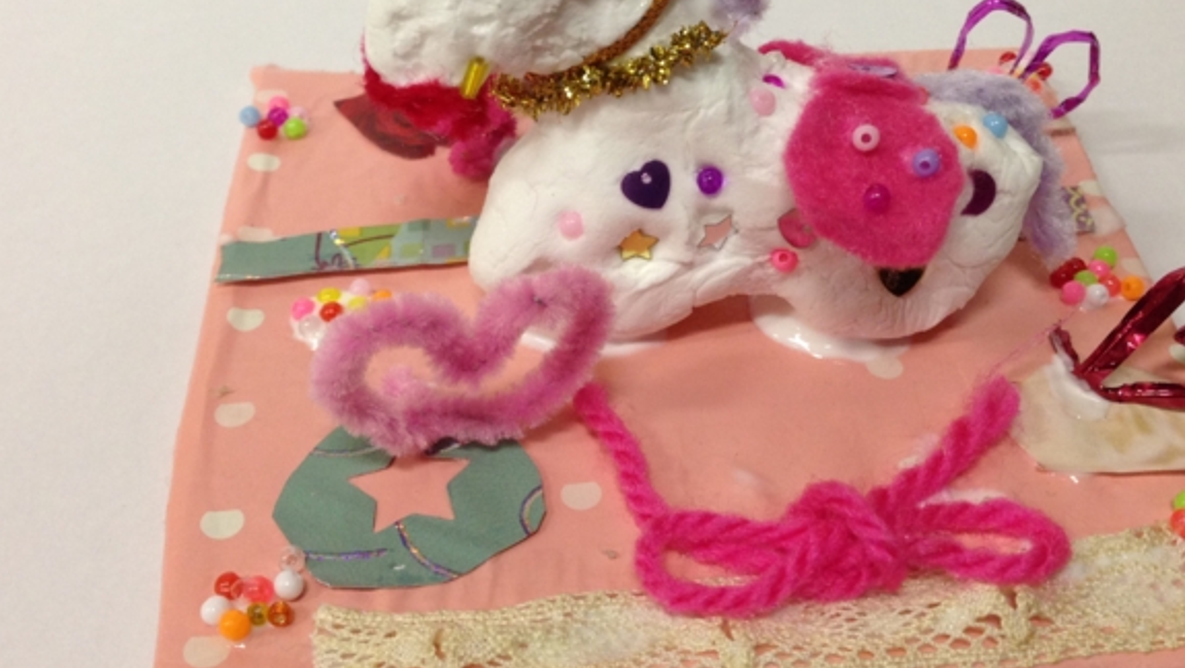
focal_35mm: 50
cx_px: 641
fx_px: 1572
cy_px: 227
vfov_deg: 23.9
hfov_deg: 41.3
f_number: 2.4
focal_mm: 4.12
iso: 125
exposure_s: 1/20
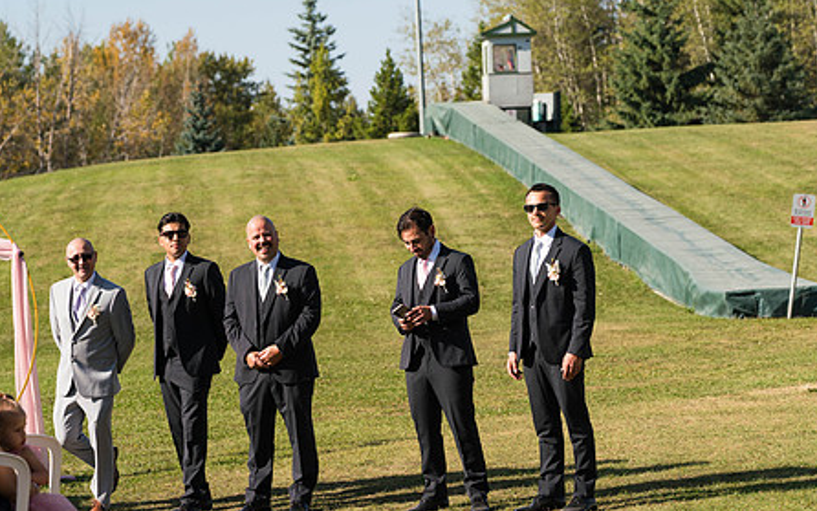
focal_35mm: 114
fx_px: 2539
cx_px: 306
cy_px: 347
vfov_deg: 11.5
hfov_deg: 18.3
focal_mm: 86
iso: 250
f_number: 4
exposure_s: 1/1600
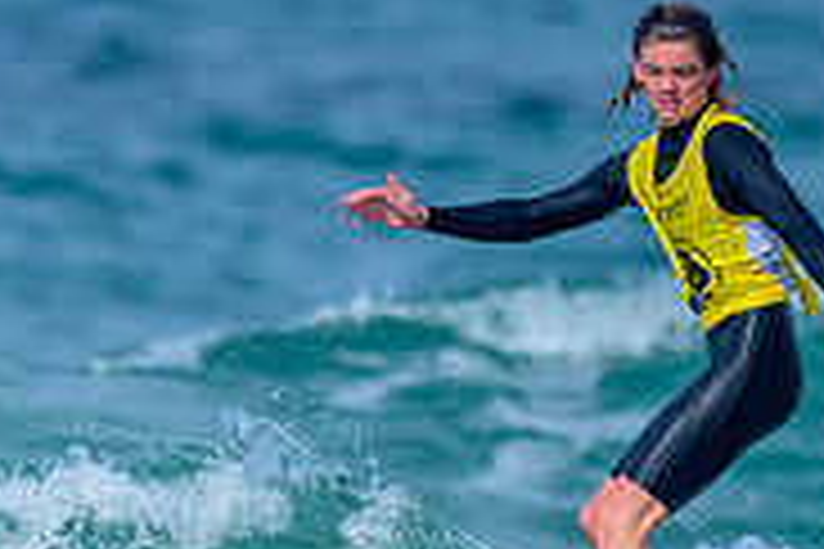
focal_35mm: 3488
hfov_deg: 0.6
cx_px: 131
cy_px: 630
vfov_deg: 0.4
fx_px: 79830
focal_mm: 800
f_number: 6.3
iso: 220
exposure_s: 1/2000
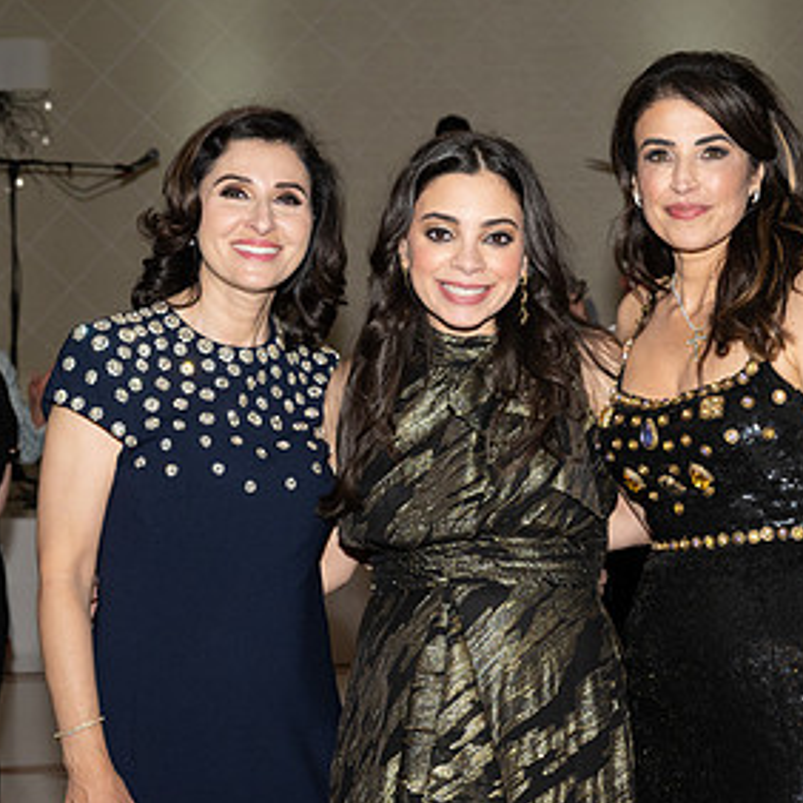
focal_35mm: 77
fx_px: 2021
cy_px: 434
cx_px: 530
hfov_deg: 22.4
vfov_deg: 22.5
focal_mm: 44
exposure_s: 1/100
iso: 800
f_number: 5.6
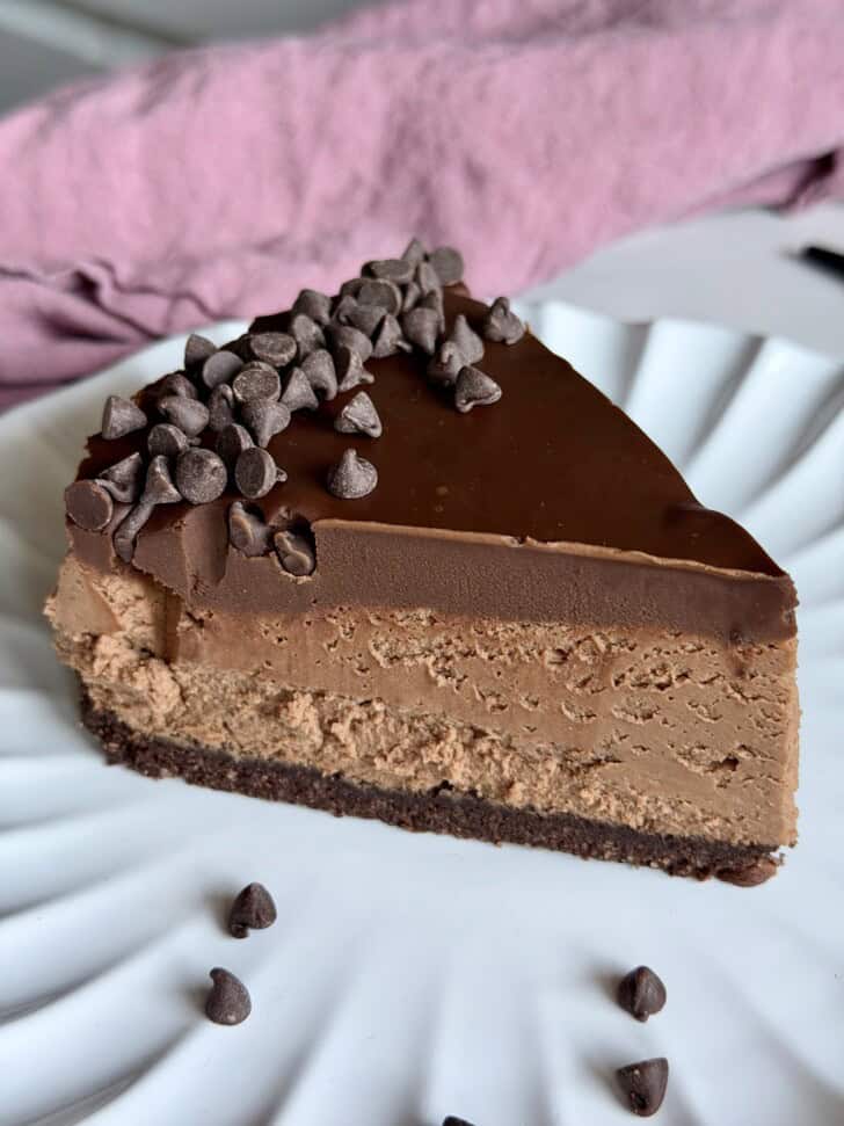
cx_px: 422
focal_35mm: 48
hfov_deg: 30.3
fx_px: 1561
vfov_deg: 39.7
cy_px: 563
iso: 160
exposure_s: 1/60
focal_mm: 6.8
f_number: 1.8
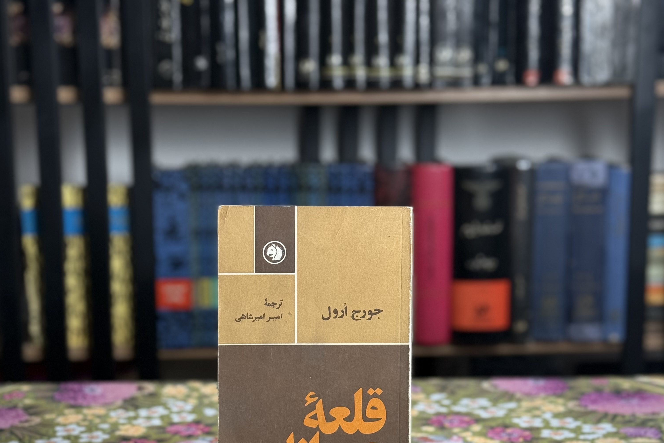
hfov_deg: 30.1
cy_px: 301
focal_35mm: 67
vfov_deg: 20.2
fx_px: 1236
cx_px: 332
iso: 125
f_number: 1.78
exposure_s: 1/100
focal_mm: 6.76
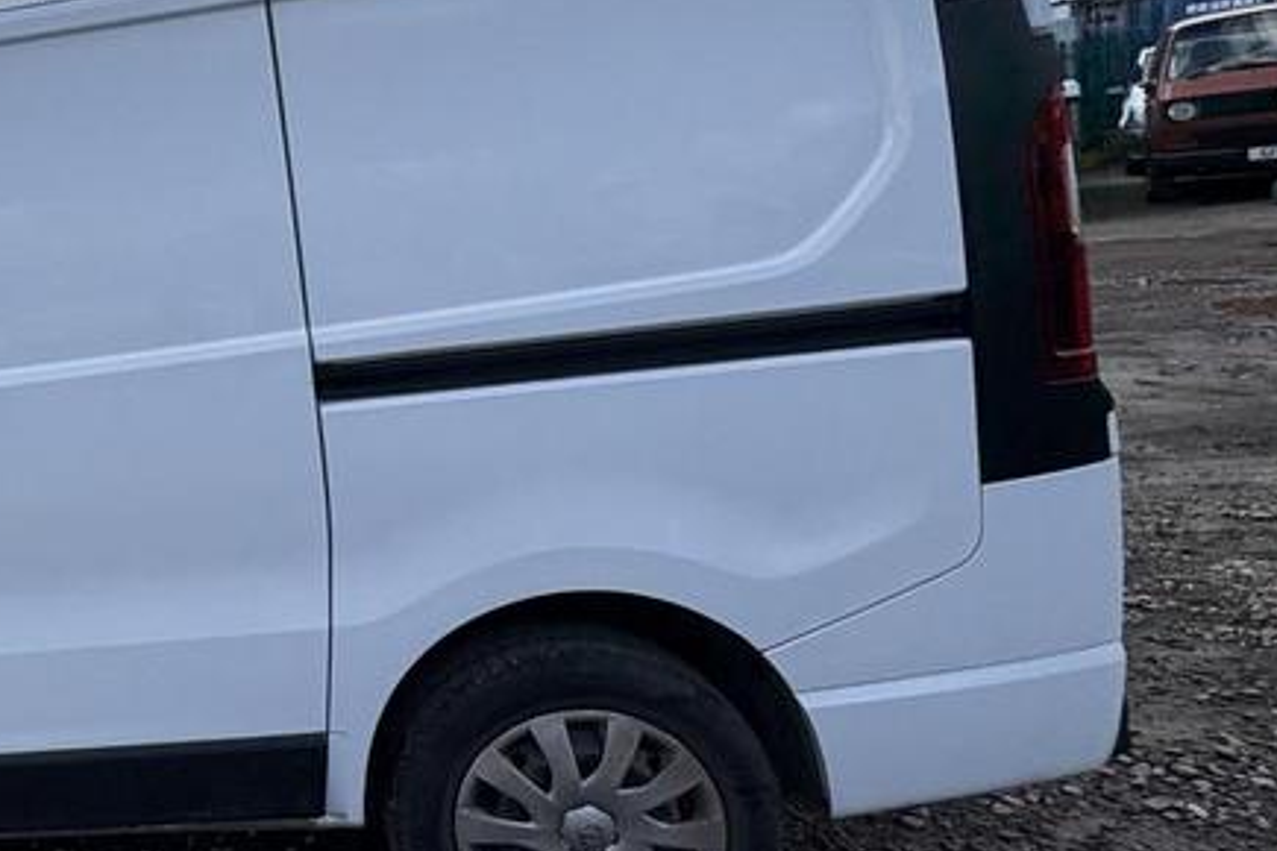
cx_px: 0
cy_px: 308
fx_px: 1064
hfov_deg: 50.2
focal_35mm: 30
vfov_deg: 43.2
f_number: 2.2
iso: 50
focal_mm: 2.22
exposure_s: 1/1346
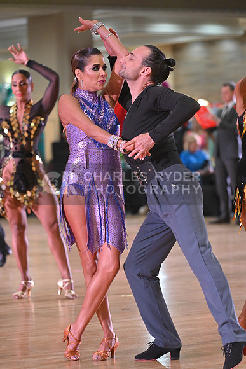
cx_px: 123
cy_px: 184
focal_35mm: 160
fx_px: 1639
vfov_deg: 12.8
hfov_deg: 8.6
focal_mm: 160
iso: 4000
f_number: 4.5
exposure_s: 1/400
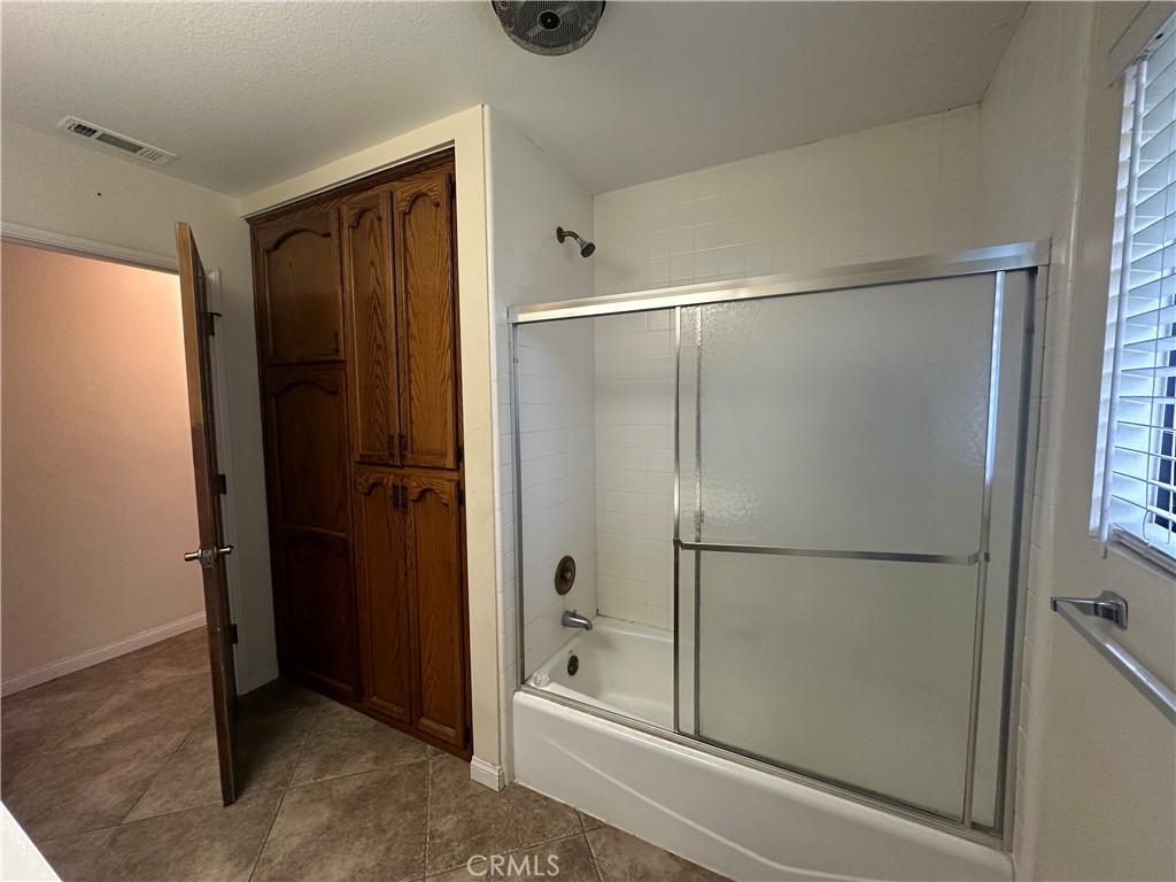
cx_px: 588
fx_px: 476
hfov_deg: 102.1
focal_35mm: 14
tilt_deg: -5.0
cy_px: 441
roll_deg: +0.1
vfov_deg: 85.7
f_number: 2.2
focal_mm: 2.22
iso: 250
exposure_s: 1/60
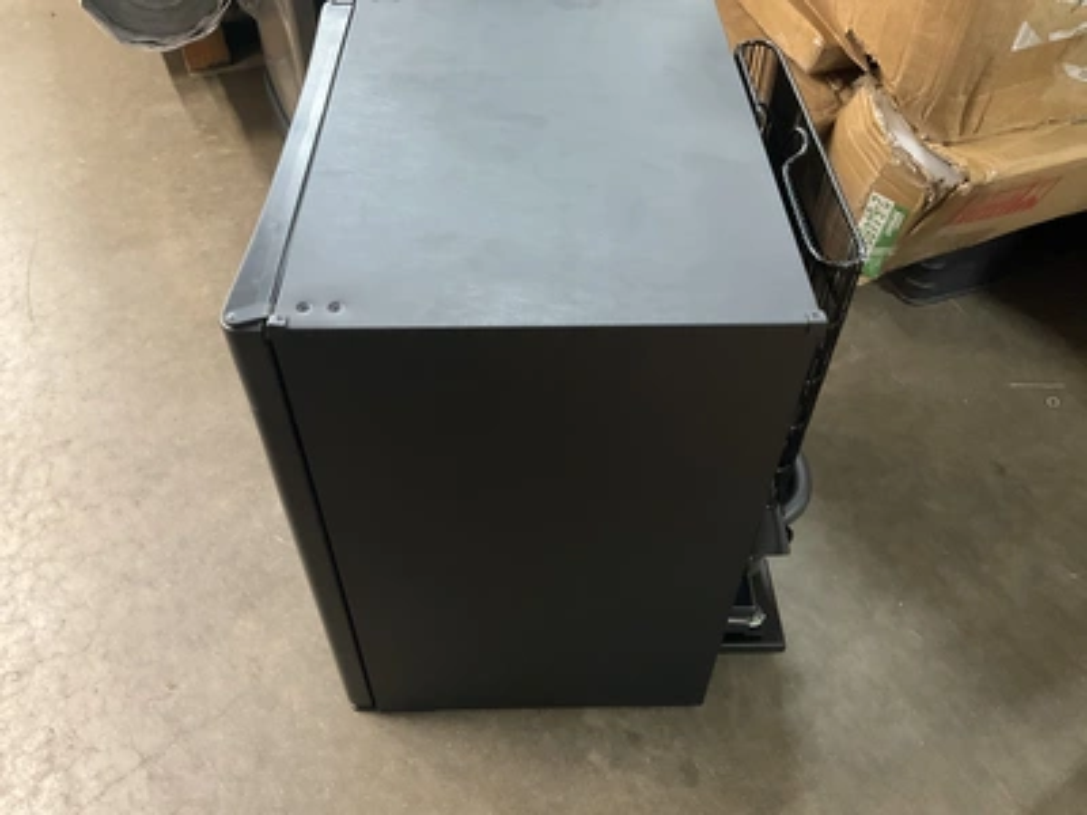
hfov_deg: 61.7
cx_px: 544
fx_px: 911
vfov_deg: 48.2
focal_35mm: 29
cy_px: 408
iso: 320
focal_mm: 3
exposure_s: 1/30
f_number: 1.8
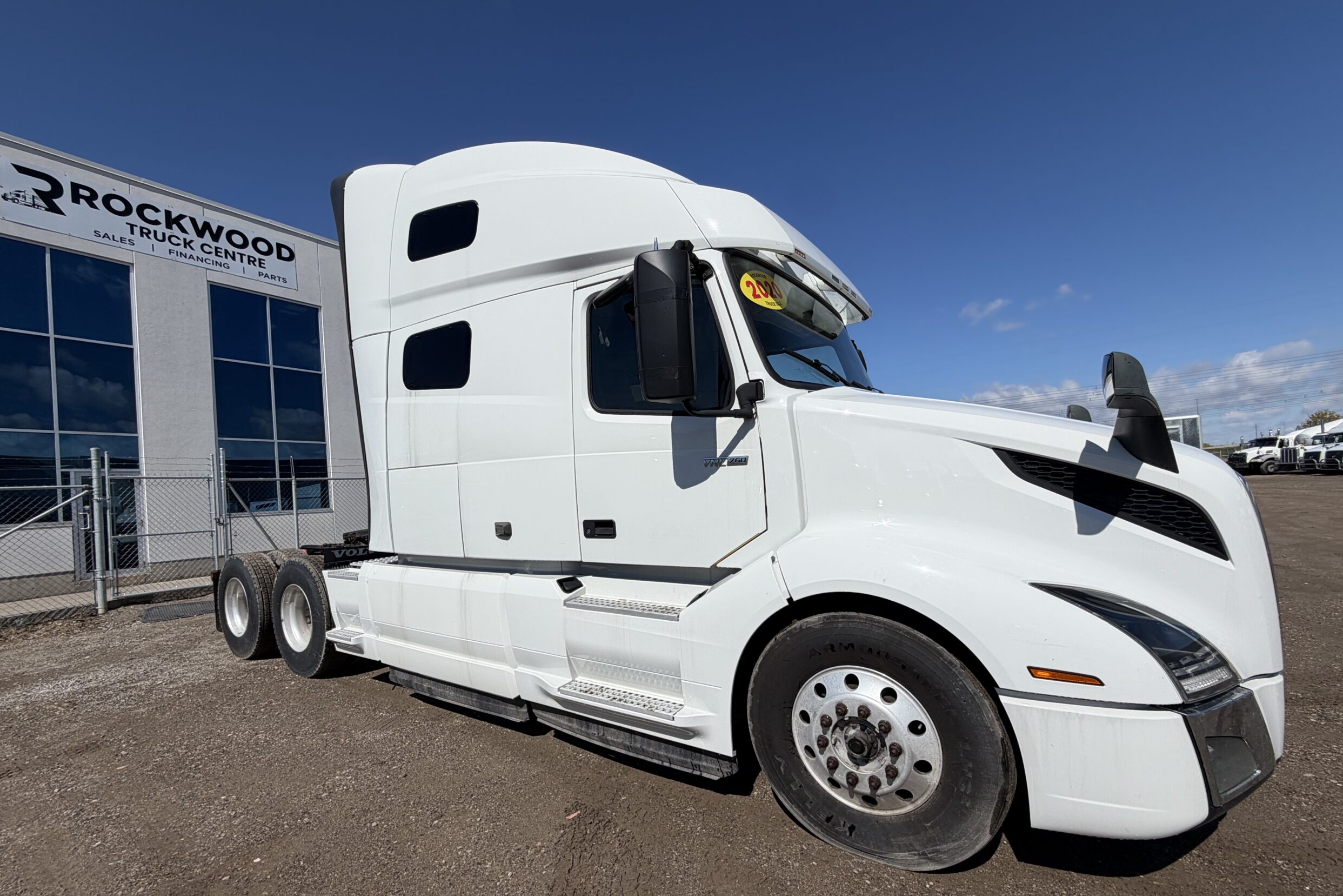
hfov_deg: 100.4
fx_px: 560
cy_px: 488
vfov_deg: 77.2
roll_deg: +4.1
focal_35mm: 15
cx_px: 684
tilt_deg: +0.4
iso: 20
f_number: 2.2
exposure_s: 1/2410
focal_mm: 2.22
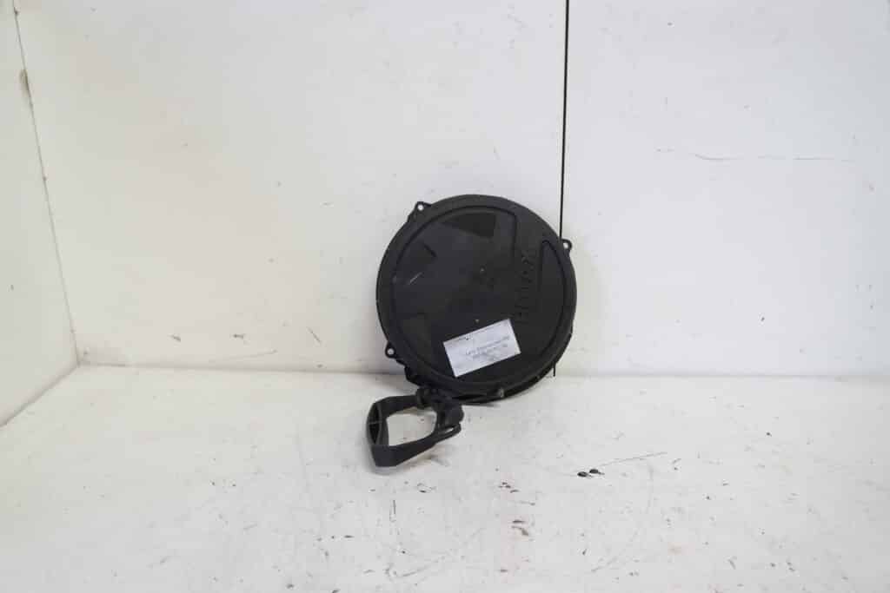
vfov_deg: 47.9
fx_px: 668
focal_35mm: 27
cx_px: 445
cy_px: 296
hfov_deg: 67.4
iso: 1250
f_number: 4
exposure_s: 1/50
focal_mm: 18
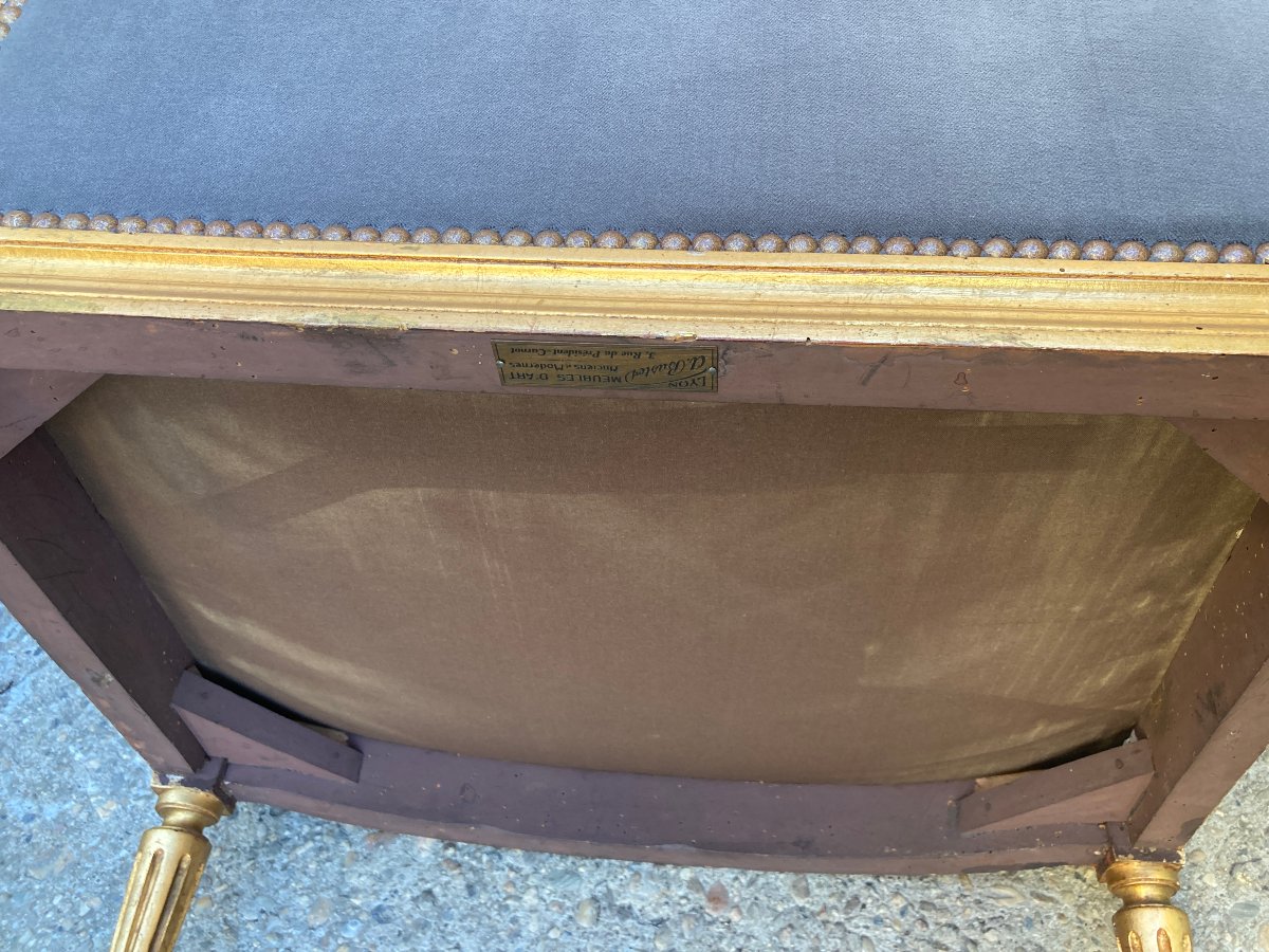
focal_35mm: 28
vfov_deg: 49.7
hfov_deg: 63.4
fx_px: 1026
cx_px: 634
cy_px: 476
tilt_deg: -45.0
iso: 80
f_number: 1.8
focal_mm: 3.99
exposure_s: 1/91
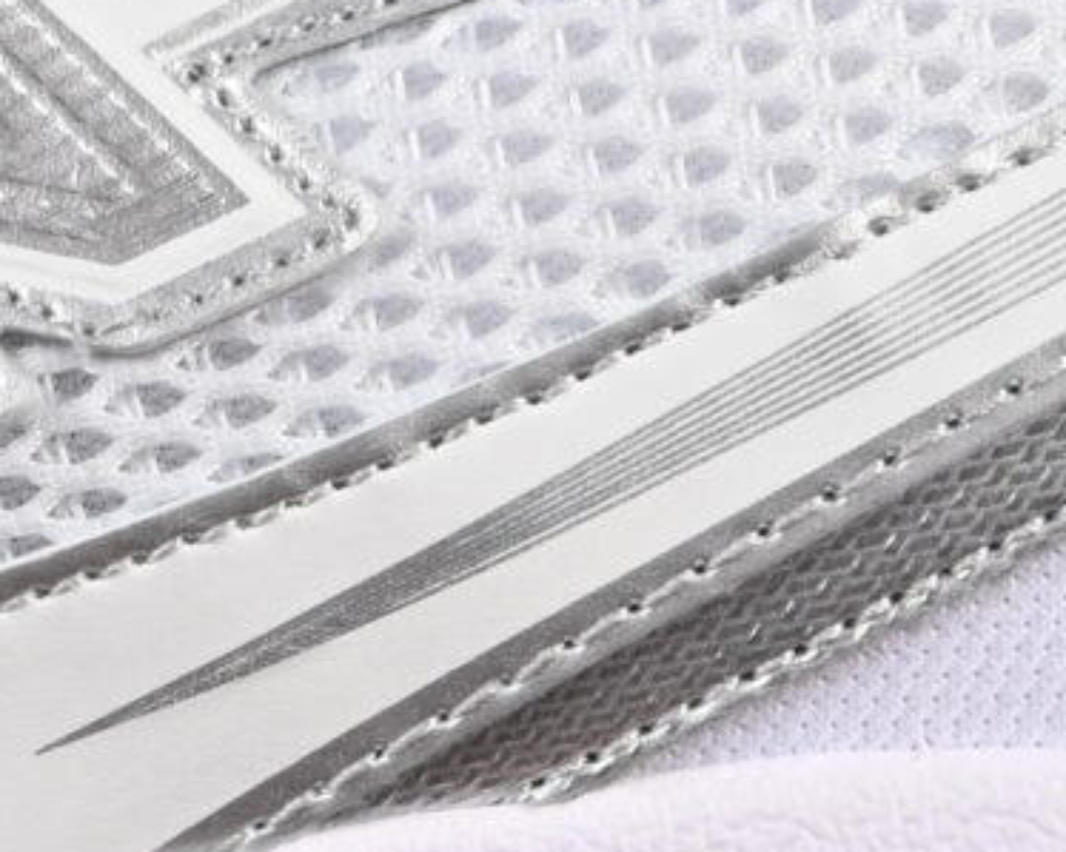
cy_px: 21
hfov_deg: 4.0
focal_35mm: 482
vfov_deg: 3.2
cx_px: -234
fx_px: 15203
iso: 160
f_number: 8
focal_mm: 50
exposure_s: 1/80
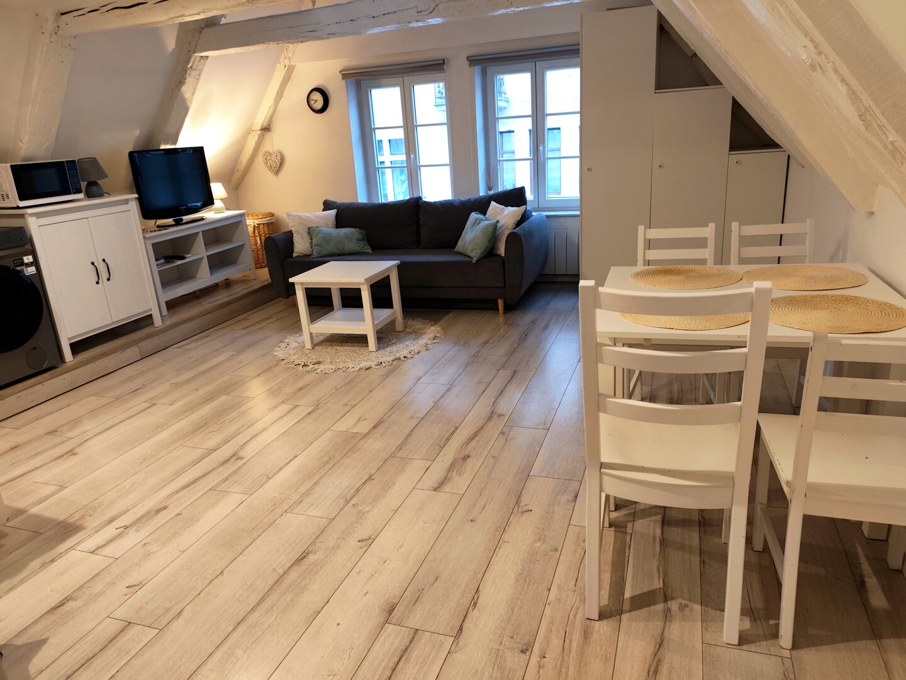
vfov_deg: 58.9
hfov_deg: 73.9
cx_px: 453
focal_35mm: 23
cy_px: 340
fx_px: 602
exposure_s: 1/33.3
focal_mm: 6.19
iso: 1250
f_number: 1.65
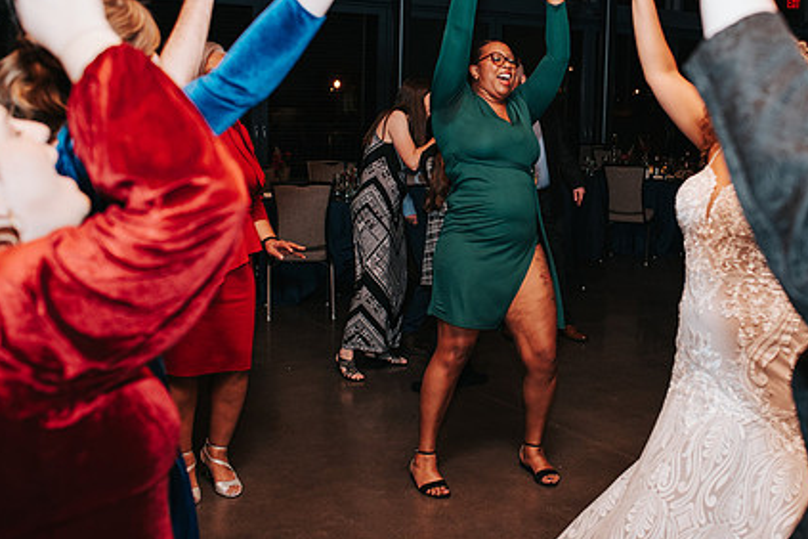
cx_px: 544
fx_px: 1077
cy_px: 181
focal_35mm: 48
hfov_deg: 40.6
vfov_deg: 27.9
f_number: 3.5
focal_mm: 35
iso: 1000
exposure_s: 1/200
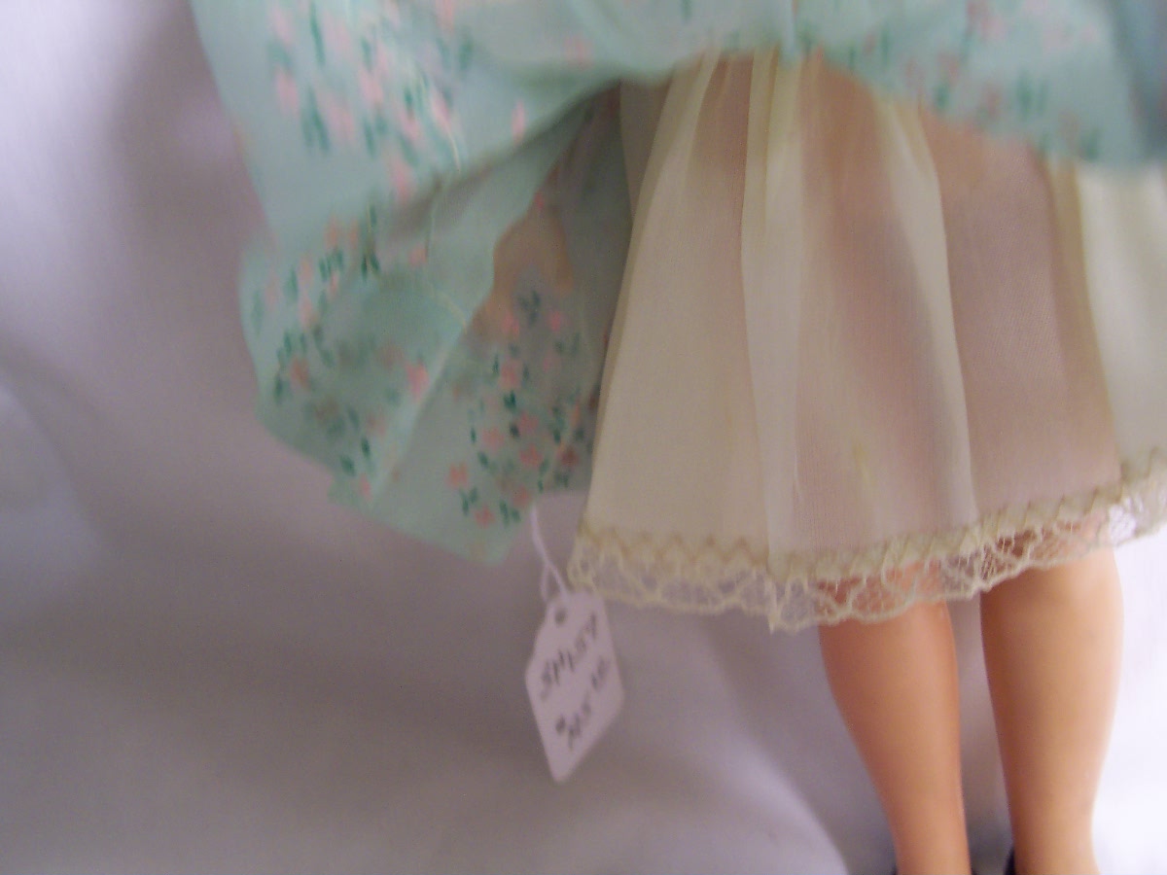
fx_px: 1247
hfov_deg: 50.1
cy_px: 438
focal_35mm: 37
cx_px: 584
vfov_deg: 38.7
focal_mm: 5.6
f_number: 2.8
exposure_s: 1/45
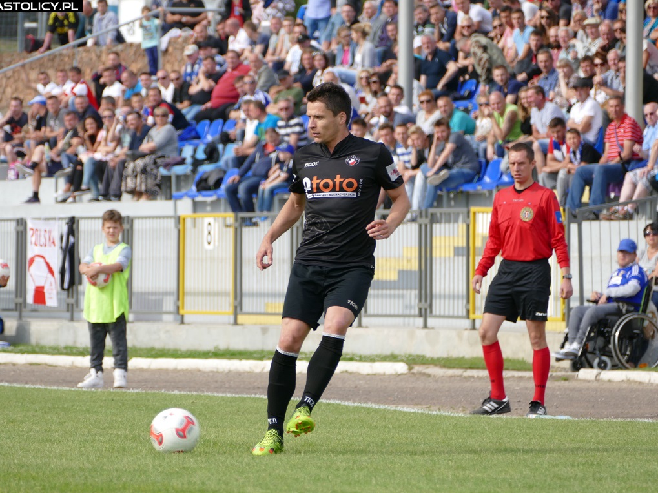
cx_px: 330
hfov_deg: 5.2
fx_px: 7260
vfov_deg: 3.9
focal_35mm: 382
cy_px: 247
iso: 125
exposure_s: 1/640
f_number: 4
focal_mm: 128.25
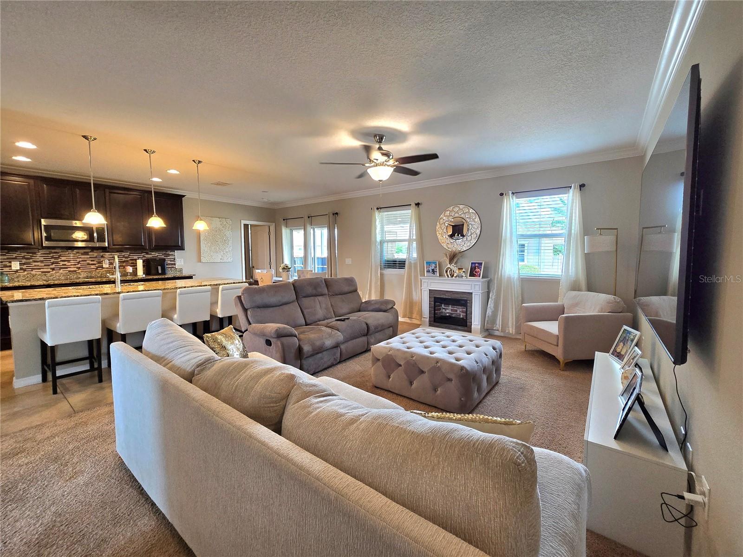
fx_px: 279
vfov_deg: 89.9
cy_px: 278
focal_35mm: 13
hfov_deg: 106.2
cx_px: 372
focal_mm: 2.2
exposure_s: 1/60.2
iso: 125
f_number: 2.2
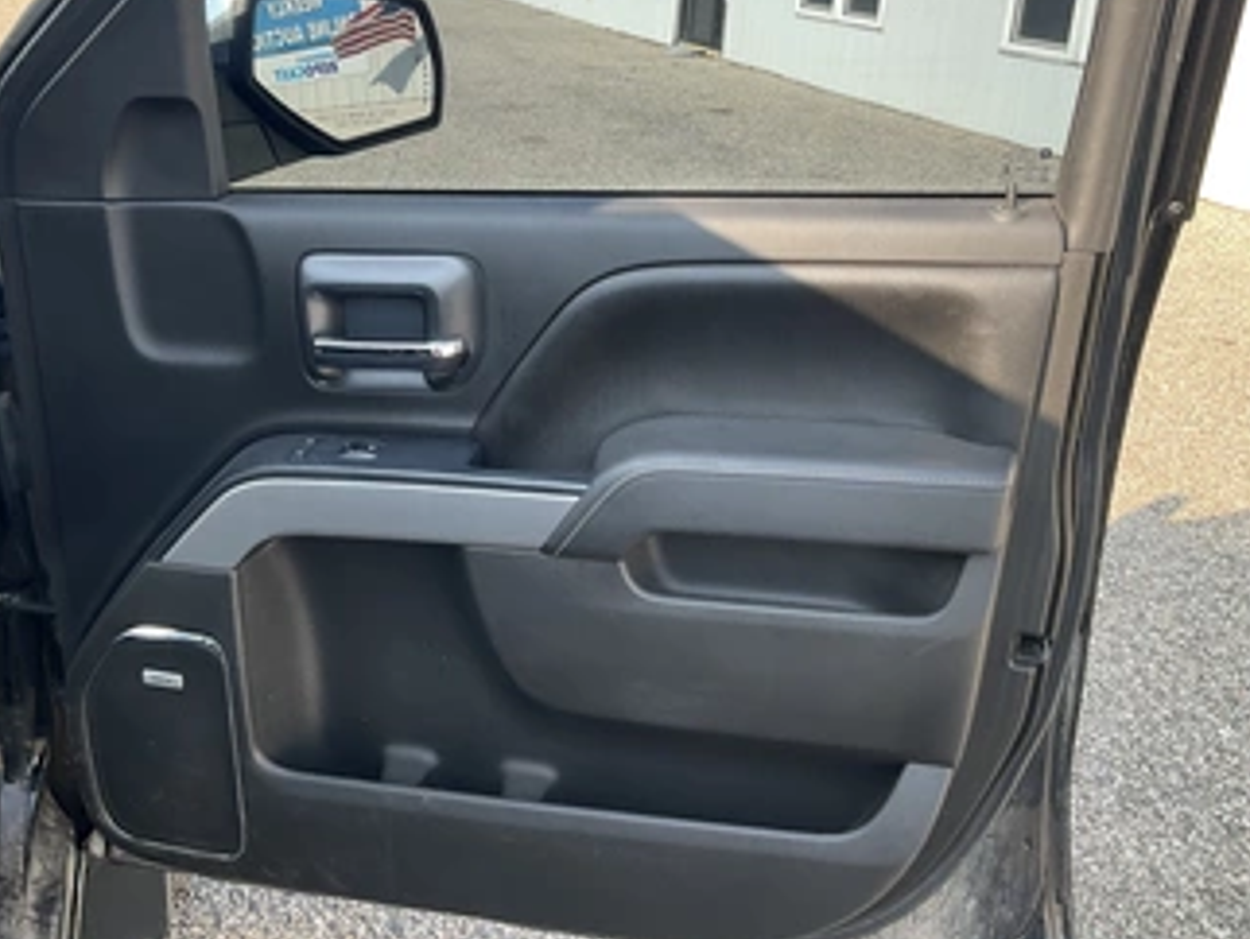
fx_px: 1301
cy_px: 400
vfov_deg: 39.6
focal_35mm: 36
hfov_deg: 51.3
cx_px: 594
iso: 20
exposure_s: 1/166
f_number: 1.8
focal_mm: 3
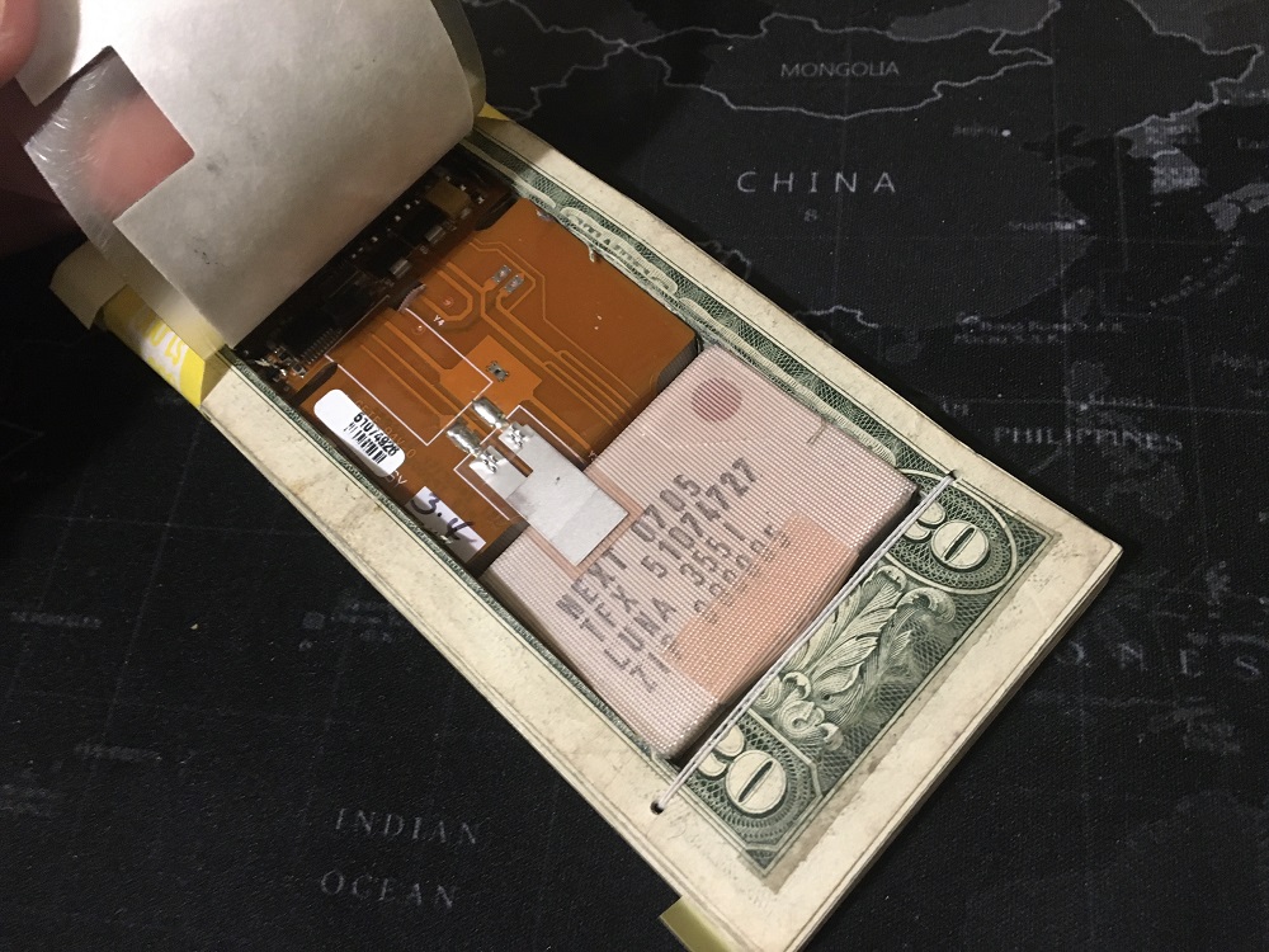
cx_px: 634
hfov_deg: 61.7
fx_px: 1063
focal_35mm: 29
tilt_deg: -64.6
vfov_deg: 48.2
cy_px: 476
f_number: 2.2
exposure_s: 1/15
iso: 200
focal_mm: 4.15
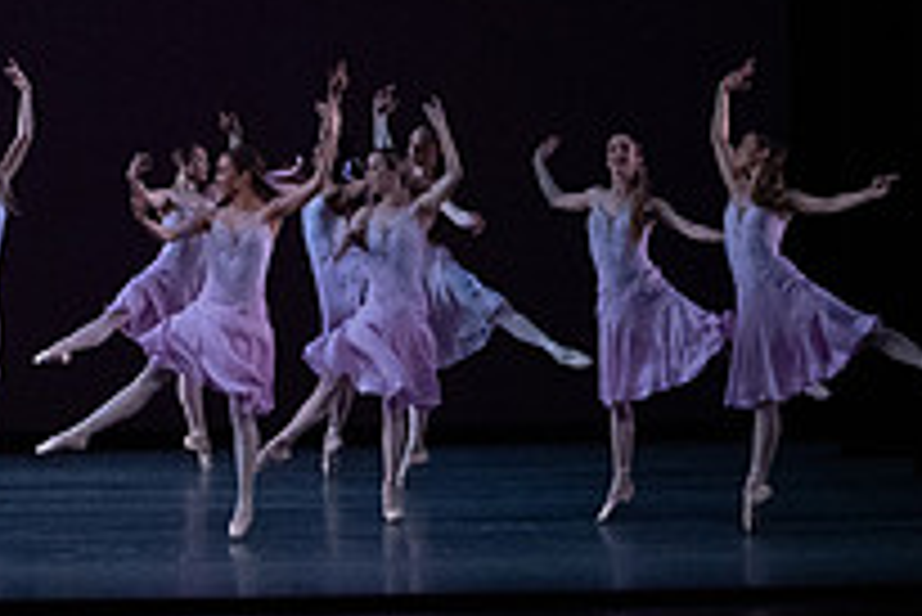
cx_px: -373
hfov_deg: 10.1
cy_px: -61
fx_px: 5074
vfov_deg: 6.9
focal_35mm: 198
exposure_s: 1/400
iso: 12800
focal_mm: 70
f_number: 13
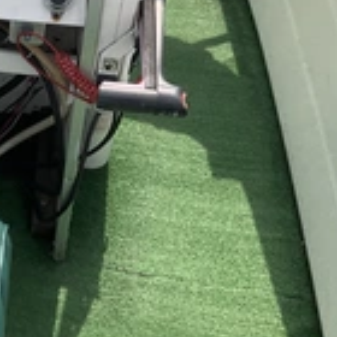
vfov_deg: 23.3
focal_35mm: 73
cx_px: -113
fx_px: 804
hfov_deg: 21.2
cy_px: 60
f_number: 1.8
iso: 25
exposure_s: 1/1055
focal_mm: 3
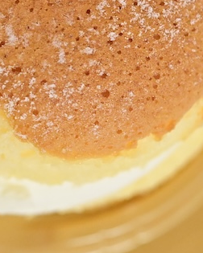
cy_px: -5
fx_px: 1344
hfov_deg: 8.6
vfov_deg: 10.7
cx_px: 50
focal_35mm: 179
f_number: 5
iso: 8000
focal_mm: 60
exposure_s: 1/100
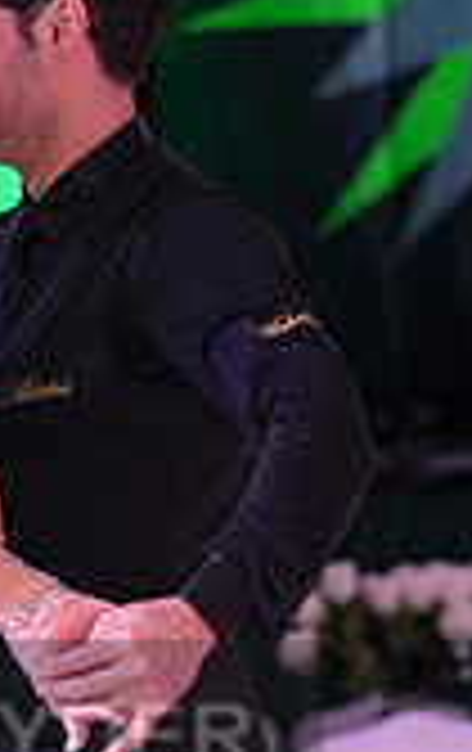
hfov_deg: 3.5
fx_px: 7603
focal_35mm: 371
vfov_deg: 5.6
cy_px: 793
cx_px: -294
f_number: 4
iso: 2000
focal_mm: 105
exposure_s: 1/250
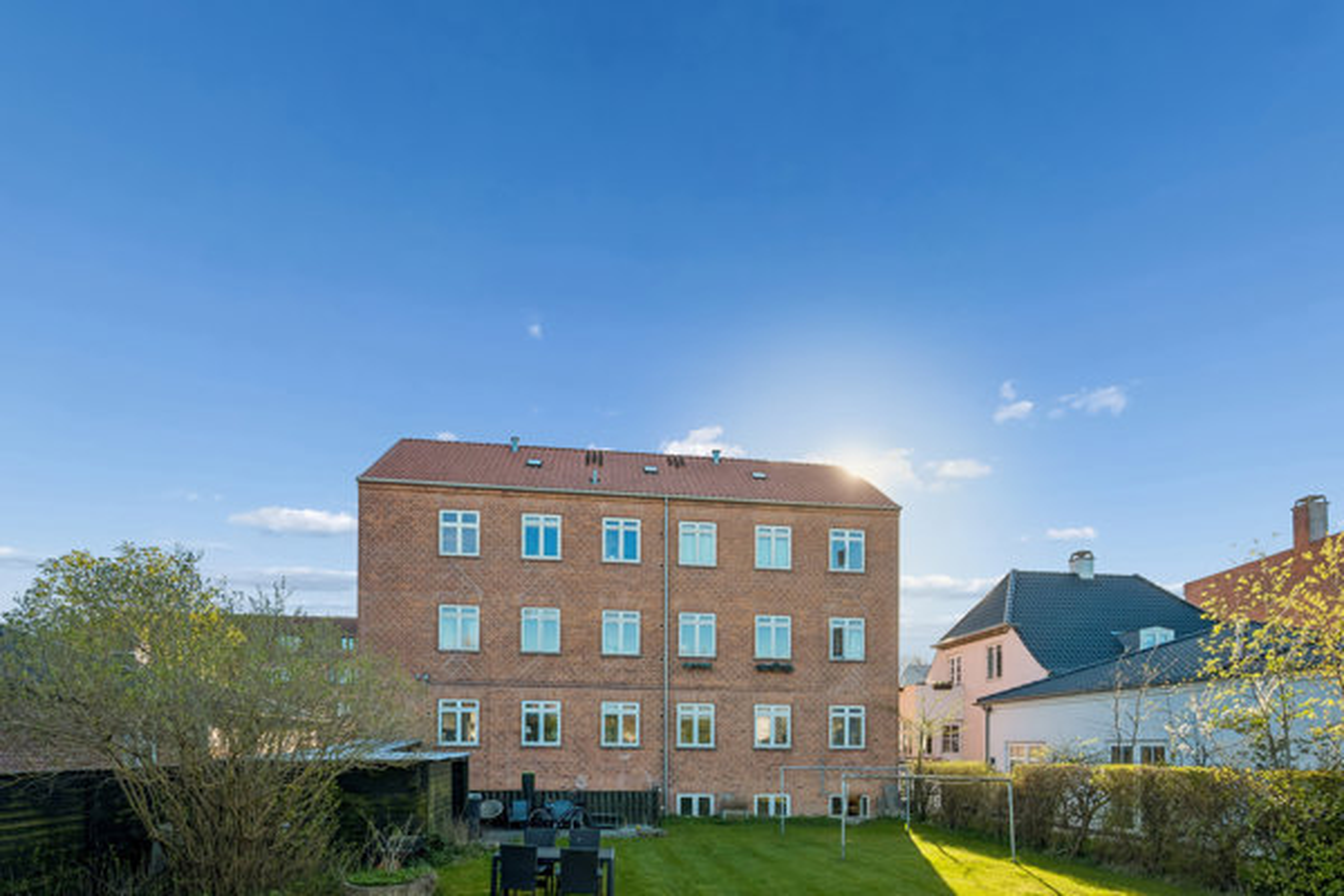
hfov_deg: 96.7
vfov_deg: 73.7
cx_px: 672
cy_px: 448
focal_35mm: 16
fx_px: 597
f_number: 6.3
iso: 400
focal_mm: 16
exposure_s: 1/800
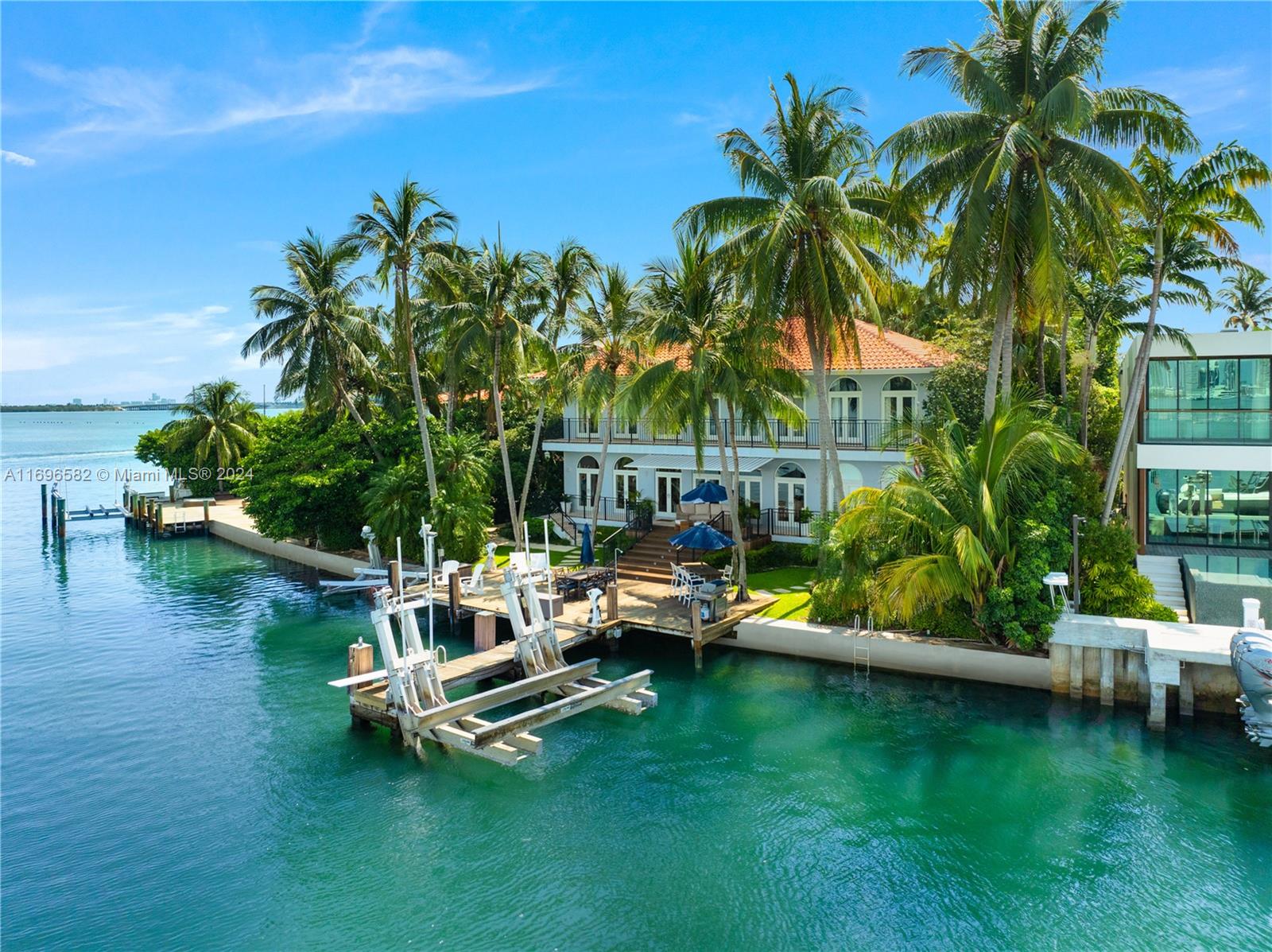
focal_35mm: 24
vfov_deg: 56.7
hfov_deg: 71.6
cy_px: 476
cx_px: 636
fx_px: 881
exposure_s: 1/240
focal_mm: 12.29
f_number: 2.8
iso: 230
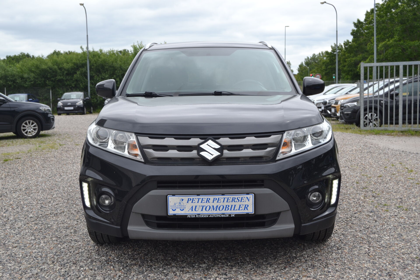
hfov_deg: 46.4
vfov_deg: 31.9
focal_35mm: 42
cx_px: 210
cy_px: 140
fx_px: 490
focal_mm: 28
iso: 100
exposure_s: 1/200
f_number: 7.1
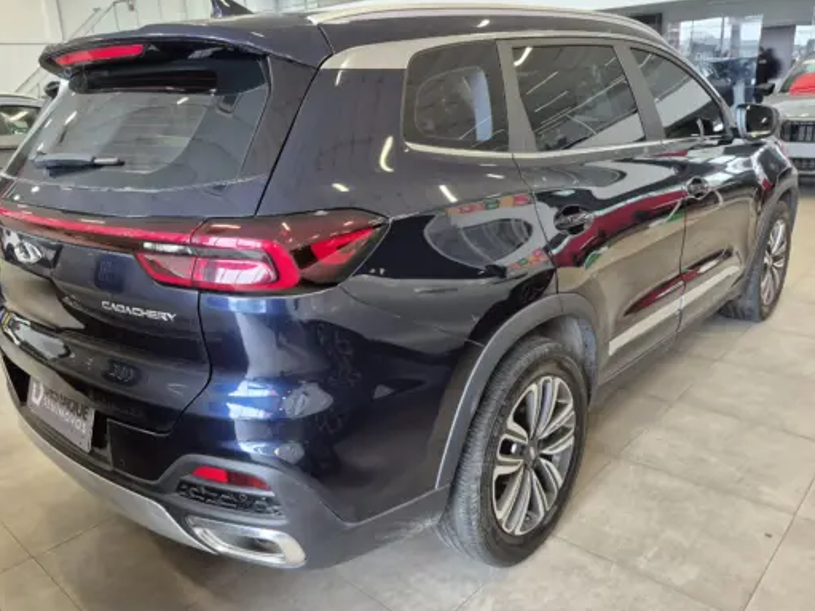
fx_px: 636
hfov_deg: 65.1
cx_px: 362
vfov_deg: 51.3
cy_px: 295
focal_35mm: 27
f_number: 1.8
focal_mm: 5.4
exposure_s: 1/120
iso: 200
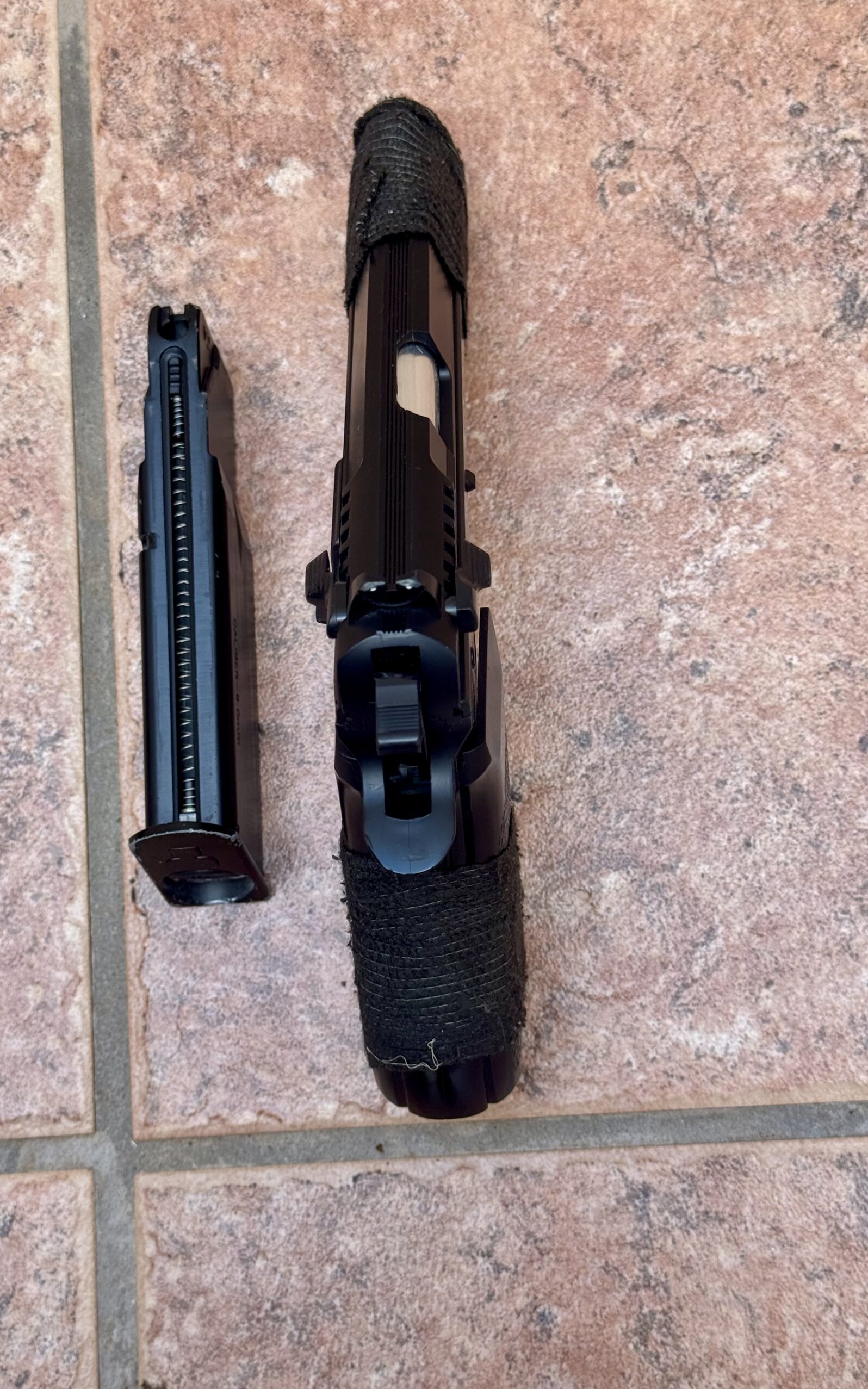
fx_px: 1931
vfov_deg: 39.6
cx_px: 387
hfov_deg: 25.3
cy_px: 695
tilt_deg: -75.5
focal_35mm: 51
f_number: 1.78
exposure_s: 1/135
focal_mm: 6.76
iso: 64
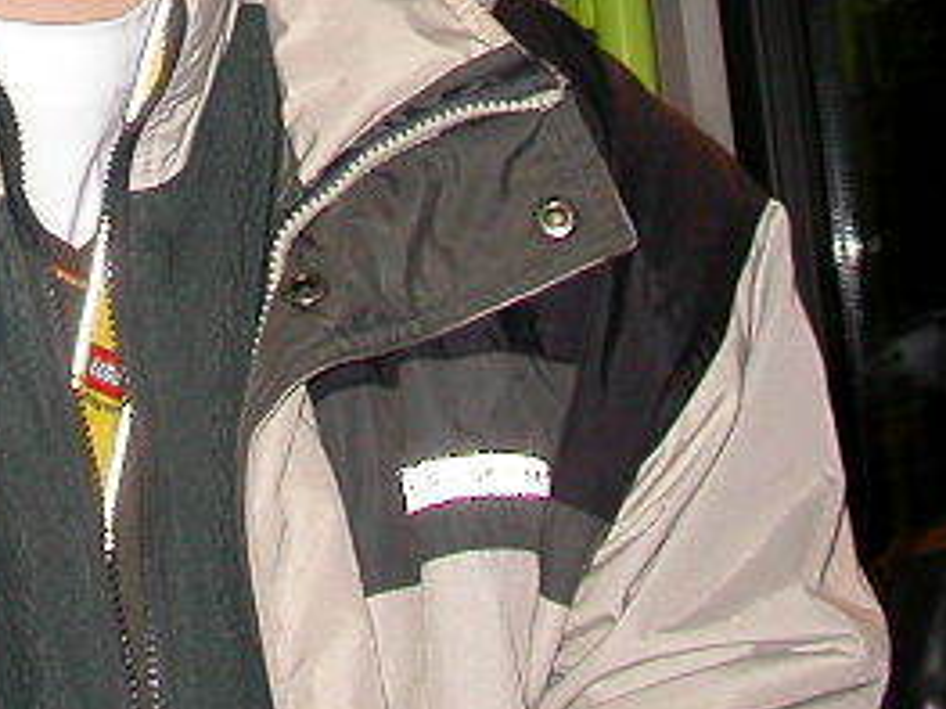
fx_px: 4043
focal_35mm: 148
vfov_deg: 9.5
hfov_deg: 13.2
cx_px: 7
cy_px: -637
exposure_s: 1/60
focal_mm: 7.85
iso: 100
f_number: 2.6
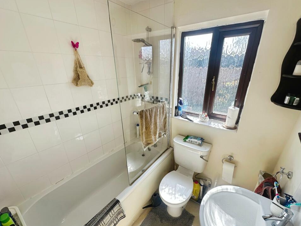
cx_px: 156
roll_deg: +0.8
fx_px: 130
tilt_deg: -22.1
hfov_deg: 98.1
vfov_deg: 81.7
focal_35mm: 15
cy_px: 119
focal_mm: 2.22
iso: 40
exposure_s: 1/196
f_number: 2.2
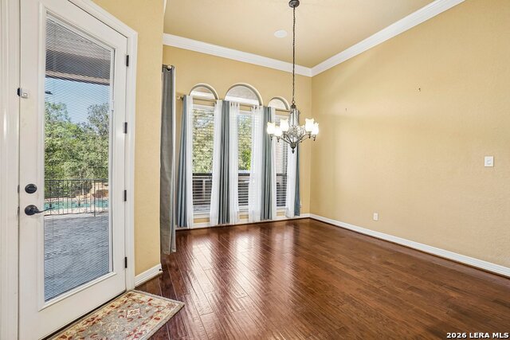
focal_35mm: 16
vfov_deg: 73.8
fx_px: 227
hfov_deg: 96.7
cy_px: 170
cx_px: 255
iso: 400
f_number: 8
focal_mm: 16
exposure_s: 1/25
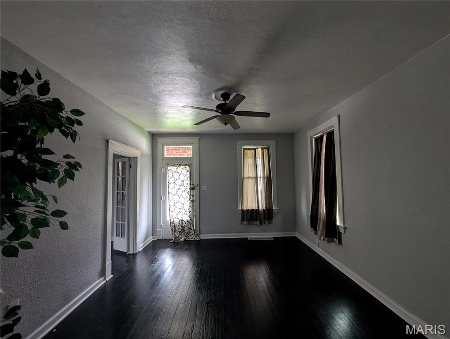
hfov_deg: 110.5
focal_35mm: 12
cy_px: 170
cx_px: 225
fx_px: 156
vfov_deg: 94.6
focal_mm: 2.02
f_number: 1.7
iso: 161
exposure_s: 1/29.5
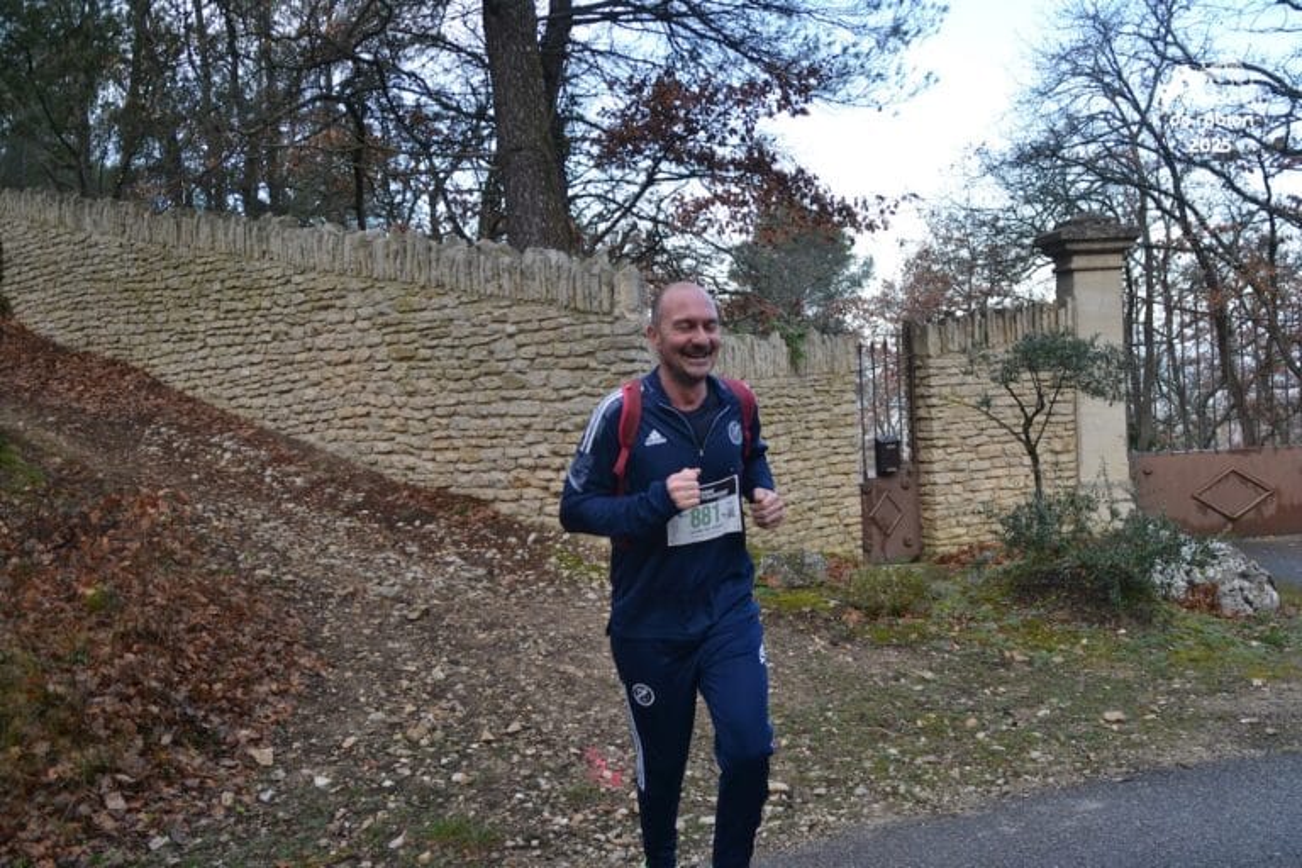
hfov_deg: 51.3
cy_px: 434
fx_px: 1356
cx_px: 651
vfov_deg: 35.5
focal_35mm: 38
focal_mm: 25
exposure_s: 1/640
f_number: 3.8
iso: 400
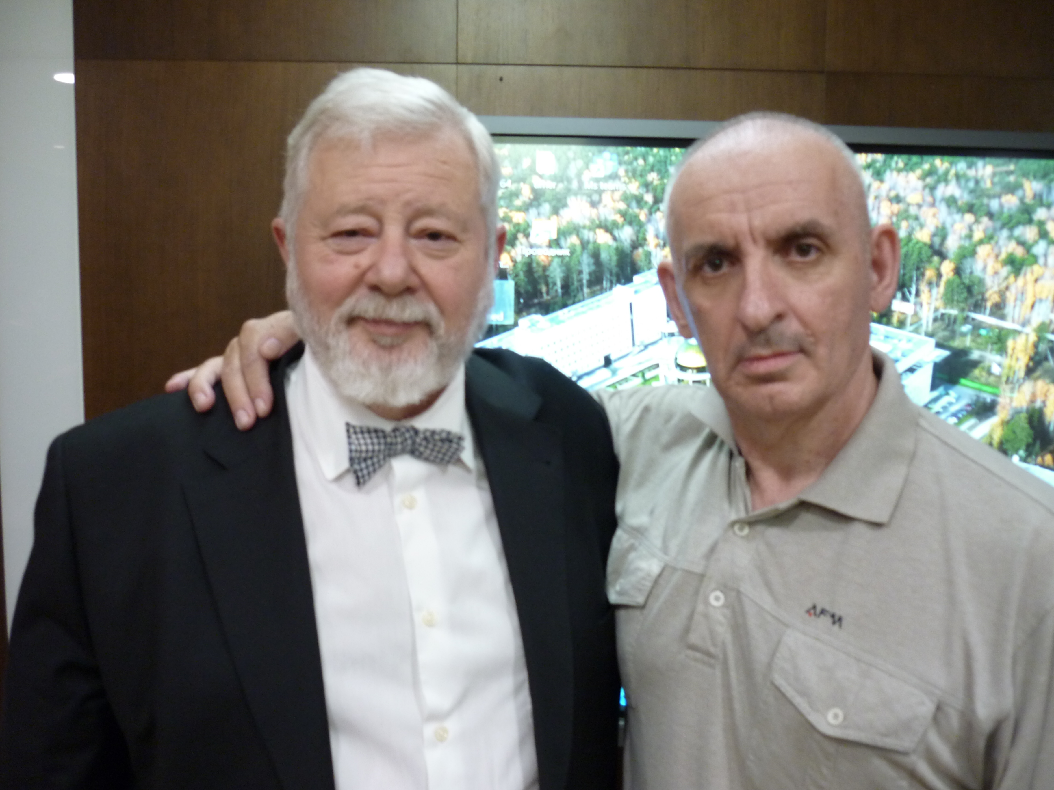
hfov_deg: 55.4
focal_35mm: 33
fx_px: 1005
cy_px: 395
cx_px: 527
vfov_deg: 42.9
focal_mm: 5.5
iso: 200
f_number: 2.8
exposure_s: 1/15
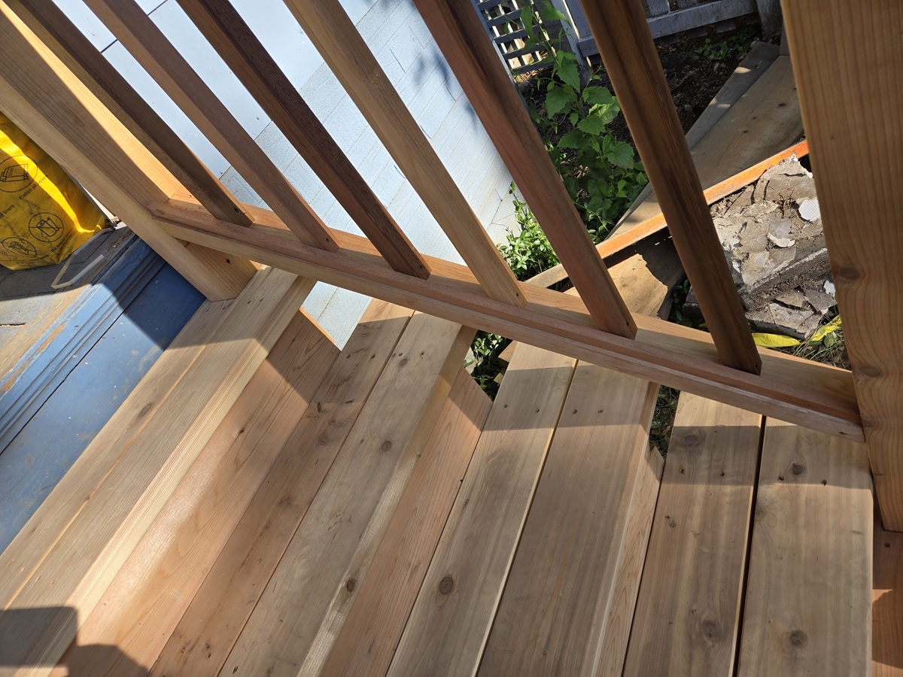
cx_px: 452
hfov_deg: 73.9
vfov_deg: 58.9
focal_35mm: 23
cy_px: 338
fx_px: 600
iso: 25
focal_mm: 5.4
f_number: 1.8
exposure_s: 1/711
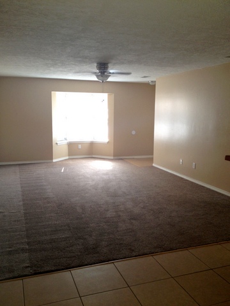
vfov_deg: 52.6
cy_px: 153
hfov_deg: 40.7
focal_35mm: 35
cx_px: 115
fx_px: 310
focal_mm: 4.28
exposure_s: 1/20
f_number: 2.4
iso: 100
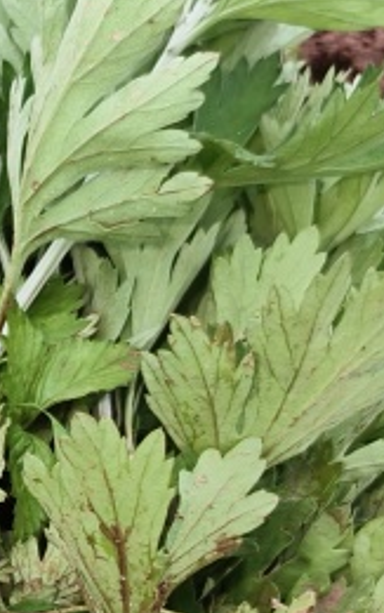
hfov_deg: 12.1
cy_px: 737
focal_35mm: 100
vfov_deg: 19.5
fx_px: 1671
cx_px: -294
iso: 72
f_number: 1.57
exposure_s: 1/180
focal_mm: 5.6
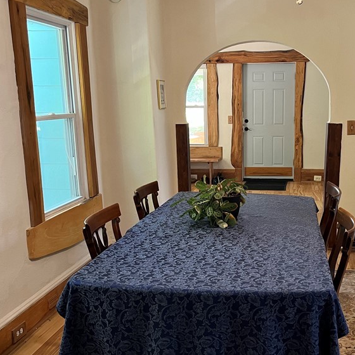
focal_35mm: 42
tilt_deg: -10.1
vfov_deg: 40.0
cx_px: 238
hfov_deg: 39.5
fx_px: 487
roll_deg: +0.4
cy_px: 186
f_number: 1.6
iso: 160
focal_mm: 5.1
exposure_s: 1/60
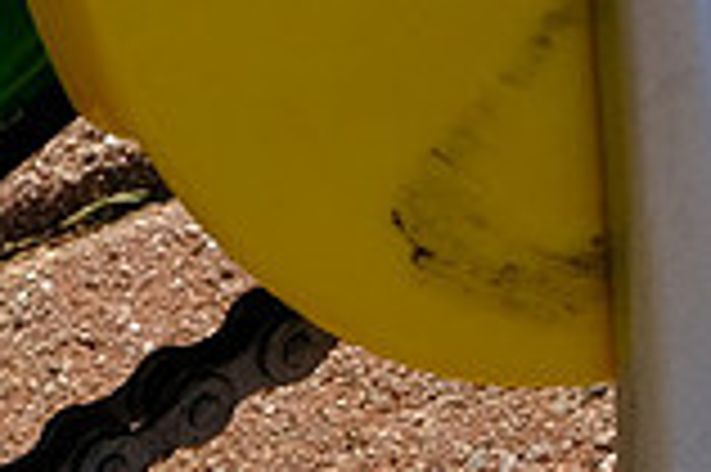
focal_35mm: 355
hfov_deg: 5.7
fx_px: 7004
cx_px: -554
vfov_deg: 3.9
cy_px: 247
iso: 200
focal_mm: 34.3
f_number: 22
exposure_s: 1/30
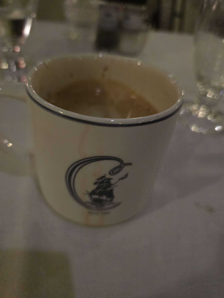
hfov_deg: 58.9
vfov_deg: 73.9
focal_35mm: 23
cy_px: 149
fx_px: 198
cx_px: 112
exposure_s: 1/17.2
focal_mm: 6.3
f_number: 1.7
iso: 1250
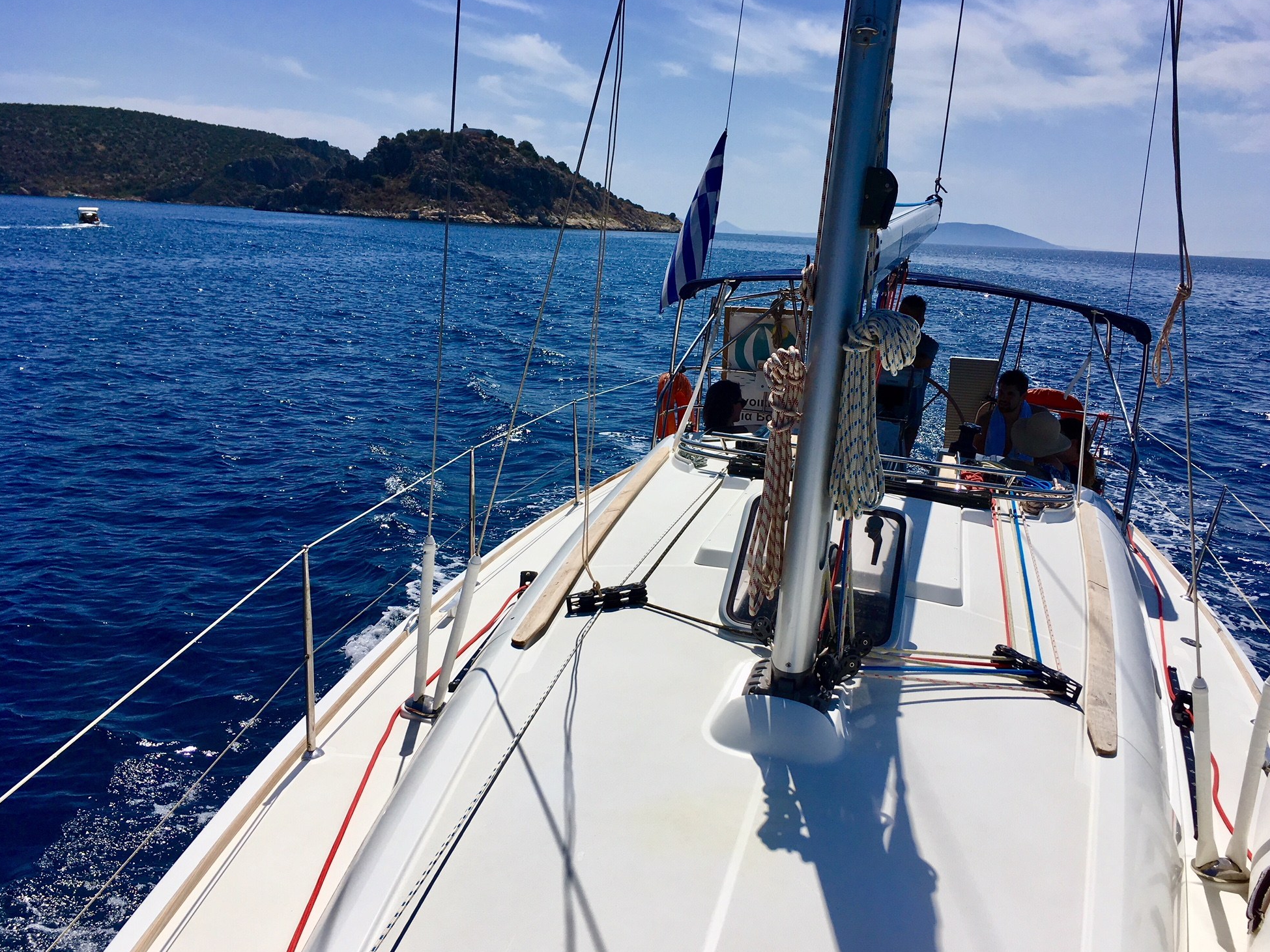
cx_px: 654
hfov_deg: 59.9
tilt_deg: -14.6
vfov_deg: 46.8
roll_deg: -2.6
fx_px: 1101
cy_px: 473
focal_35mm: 30
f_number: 2.2
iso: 25
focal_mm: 4.15
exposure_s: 1/5128
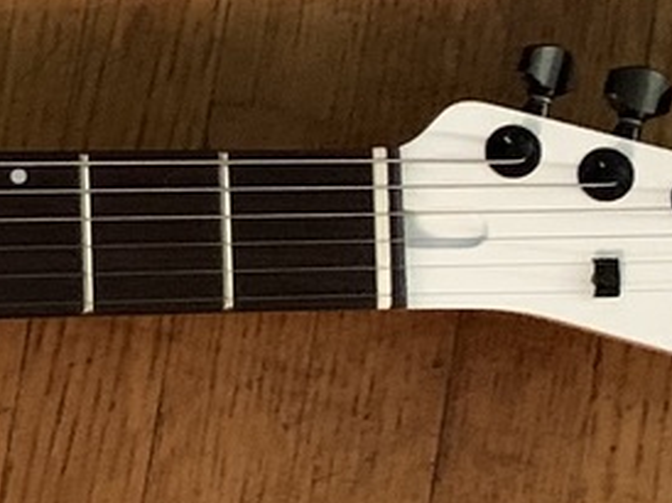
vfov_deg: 9.7
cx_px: -758
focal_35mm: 152
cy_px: 277
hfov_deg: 11.5
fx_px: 2948
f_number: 1.8
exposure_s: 1/24
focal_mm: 4.25
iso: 640
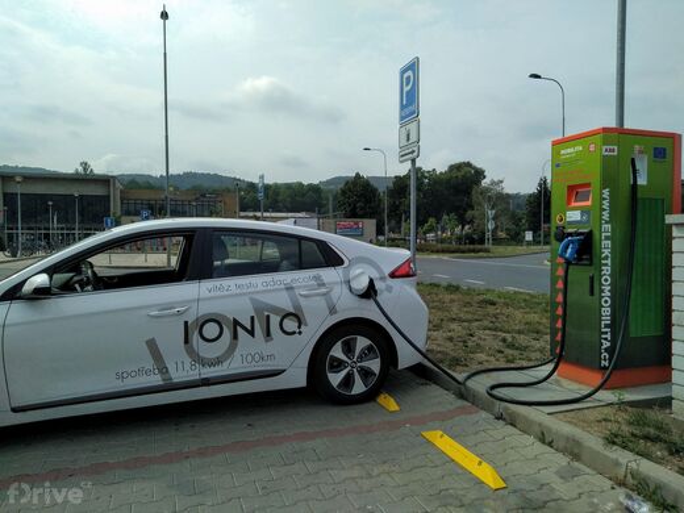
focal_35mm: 26
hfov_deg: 67.3
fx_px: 514
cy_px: 256
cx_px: 342
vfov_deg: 53.1
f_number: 2.2
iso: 101
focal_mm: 3.46
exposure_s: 1/2169
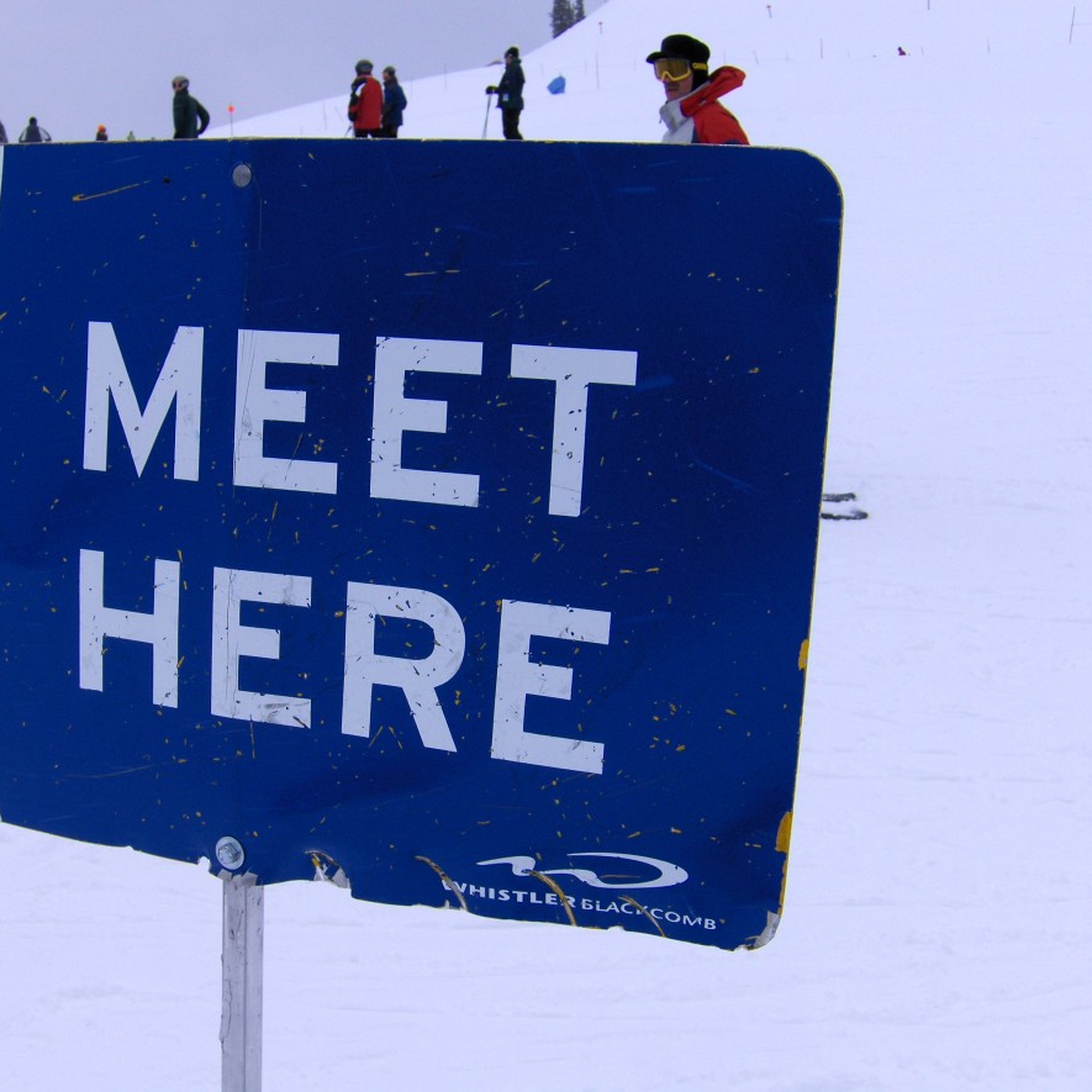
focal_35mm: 42
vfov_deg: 40.0
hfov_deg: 39.5
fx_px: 1499
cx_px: 360
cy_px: 537
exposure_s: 1/485
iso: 100
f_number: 5.5
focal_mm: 7.5
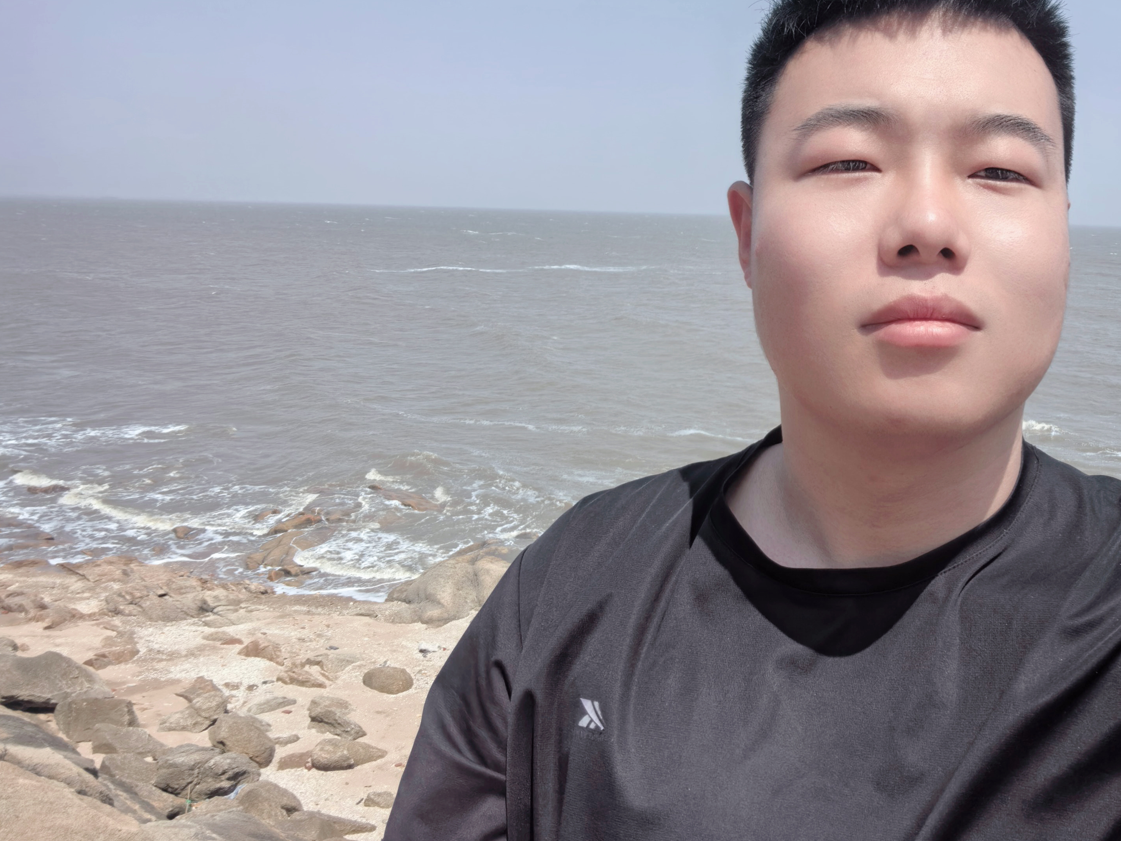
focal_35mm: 32
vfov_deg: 44.1
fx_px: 1036
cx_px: 767
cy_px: 366
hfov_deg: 55.4
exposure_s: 1/693
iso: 50
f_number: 2.4
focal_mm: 2.7
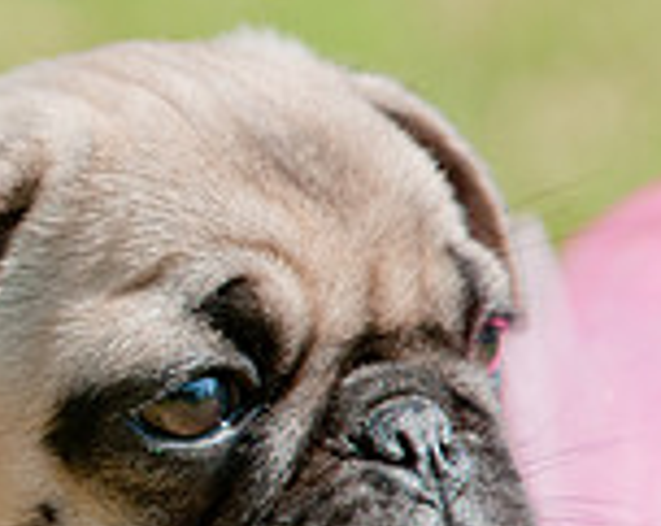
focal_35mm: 1076
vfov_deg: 1.4
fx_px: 21009
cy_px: 276
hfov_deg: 1.8
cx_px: -387
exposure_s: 1/800
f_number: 5
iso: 200
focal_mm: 200
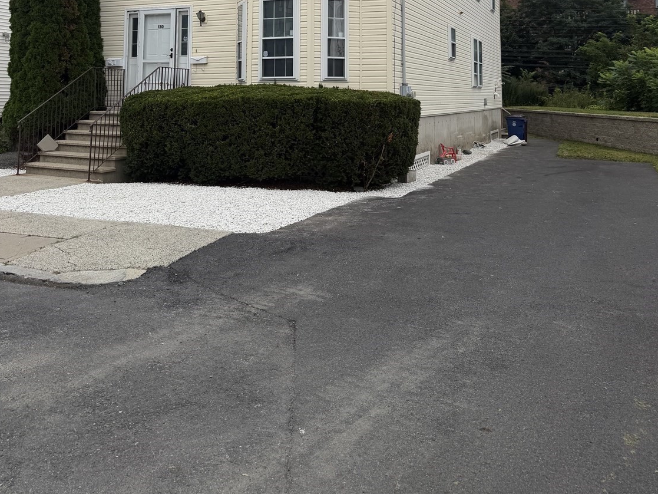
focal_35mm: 33
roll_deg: +0.1
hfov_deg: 55.3
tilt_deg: +5.6
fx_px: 627
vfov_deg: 39.6
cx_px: 332
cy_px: 42
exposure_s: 1/1106
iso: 80
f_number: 1.78
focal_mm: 6.76
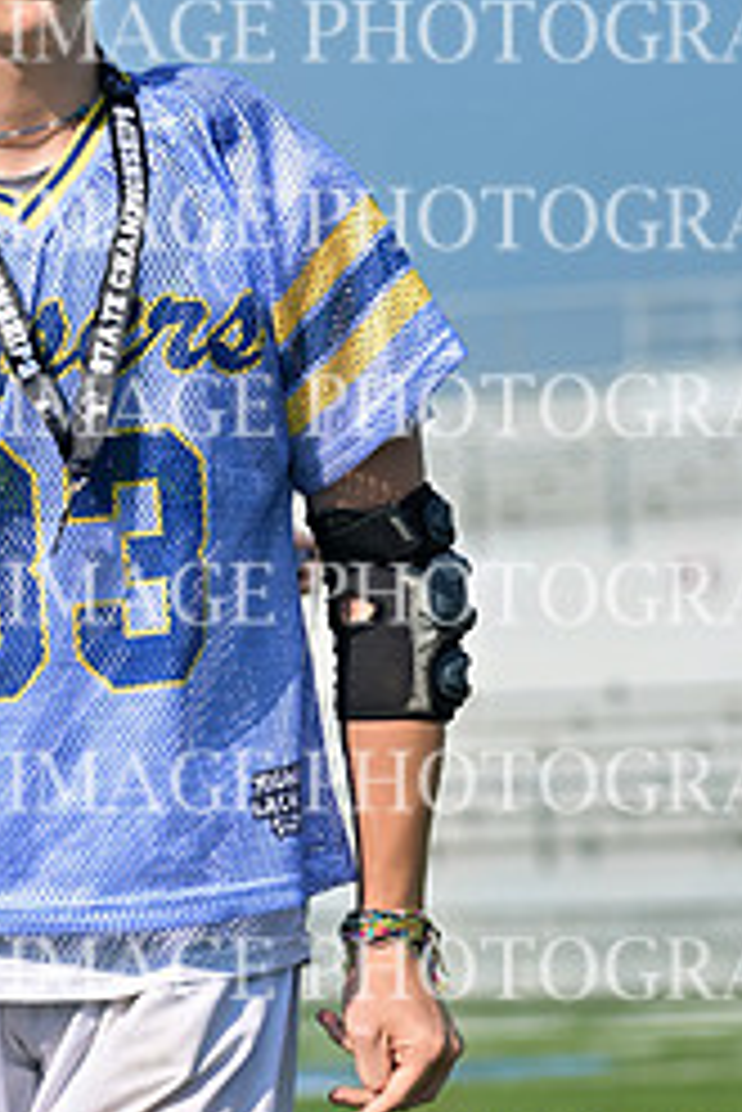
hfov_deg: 5.7
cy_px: 500
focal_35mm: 242
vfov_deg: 8.5
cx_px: 279
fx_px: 7471
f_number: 10
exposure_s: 1/640
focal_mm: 89
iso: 64
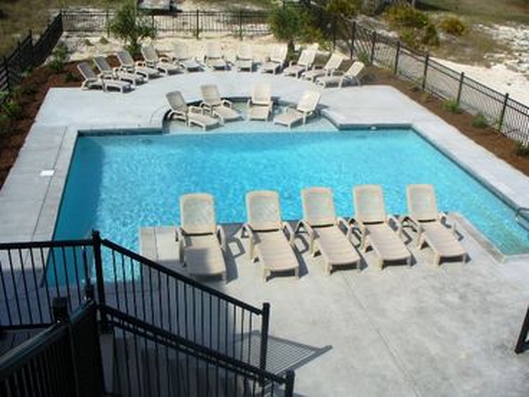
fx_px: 565
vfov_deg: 38.7
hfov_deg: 50.1
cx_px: 264
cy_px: 198
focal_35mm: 37
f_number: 5.6
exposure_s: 1/800
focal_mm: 6.1
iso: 100
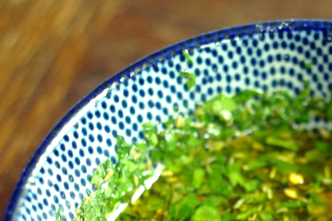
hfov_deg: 17.4
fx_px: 1069
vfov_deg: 11.6
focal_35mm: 116
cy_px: 265
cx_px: 303
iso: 800
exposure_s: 1/50
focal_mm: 30
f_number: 2.2
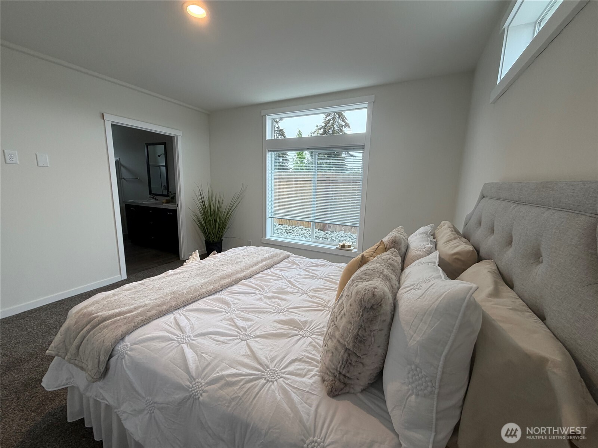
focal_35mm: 14
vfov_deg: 85.7
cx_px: 299
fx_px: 242
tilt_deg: -8.3
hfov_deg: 102.1
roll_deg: -1.4
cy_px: 224
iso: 125
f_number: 2.2
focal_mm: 2.22
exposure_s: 1/120
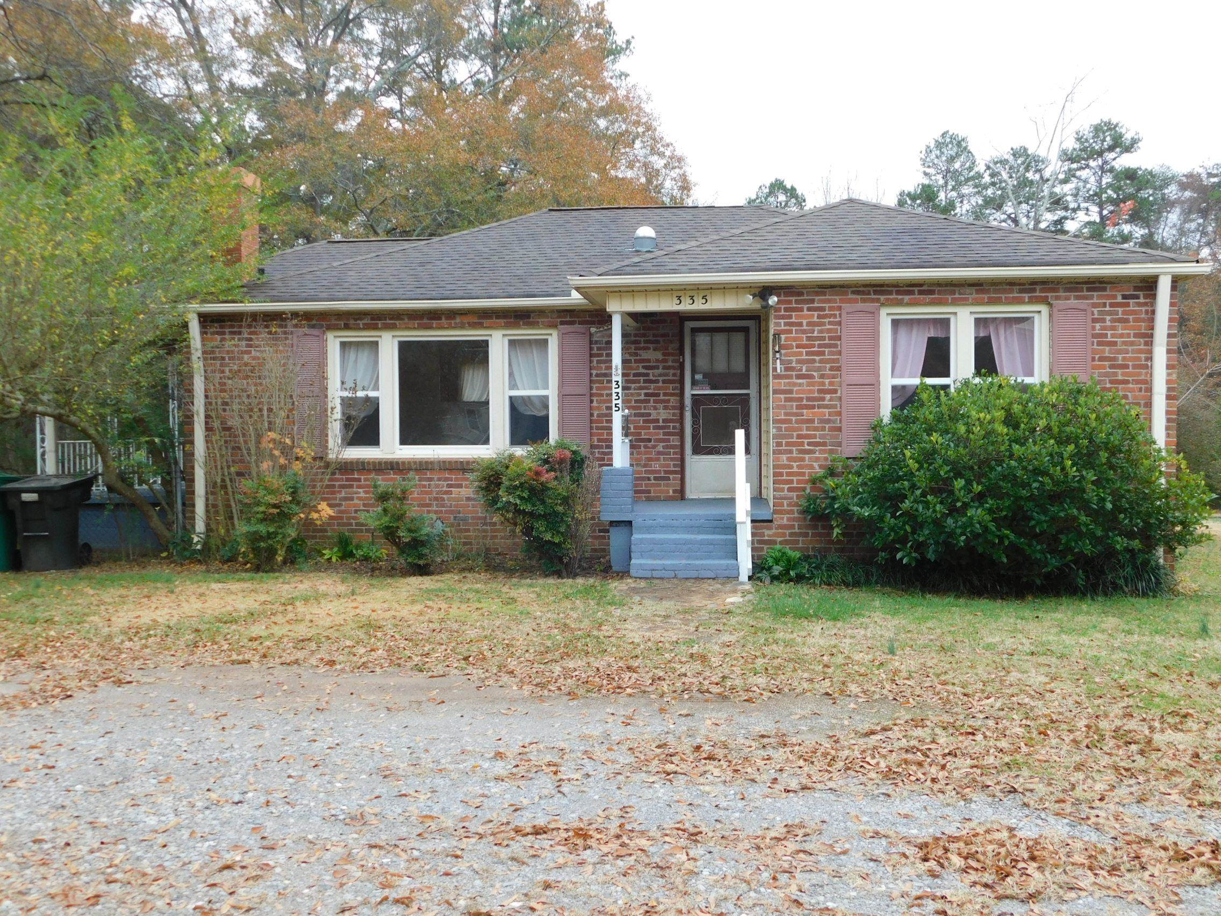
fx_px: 1270
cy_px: 458
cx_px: 610
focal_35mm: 36
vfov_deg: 39.7
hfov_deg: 51.4
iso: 125
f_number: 3.5
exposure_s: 1/125
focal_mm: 6.3
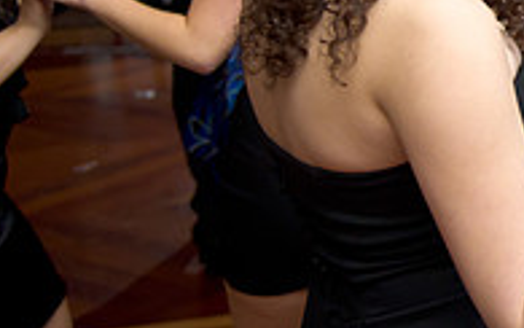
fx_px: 1386
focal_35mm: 97
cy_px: -67
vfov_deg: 13.1
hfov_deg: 19.1
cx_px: 758
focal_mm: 32
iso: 1600
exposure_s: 1/125
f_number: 3.2
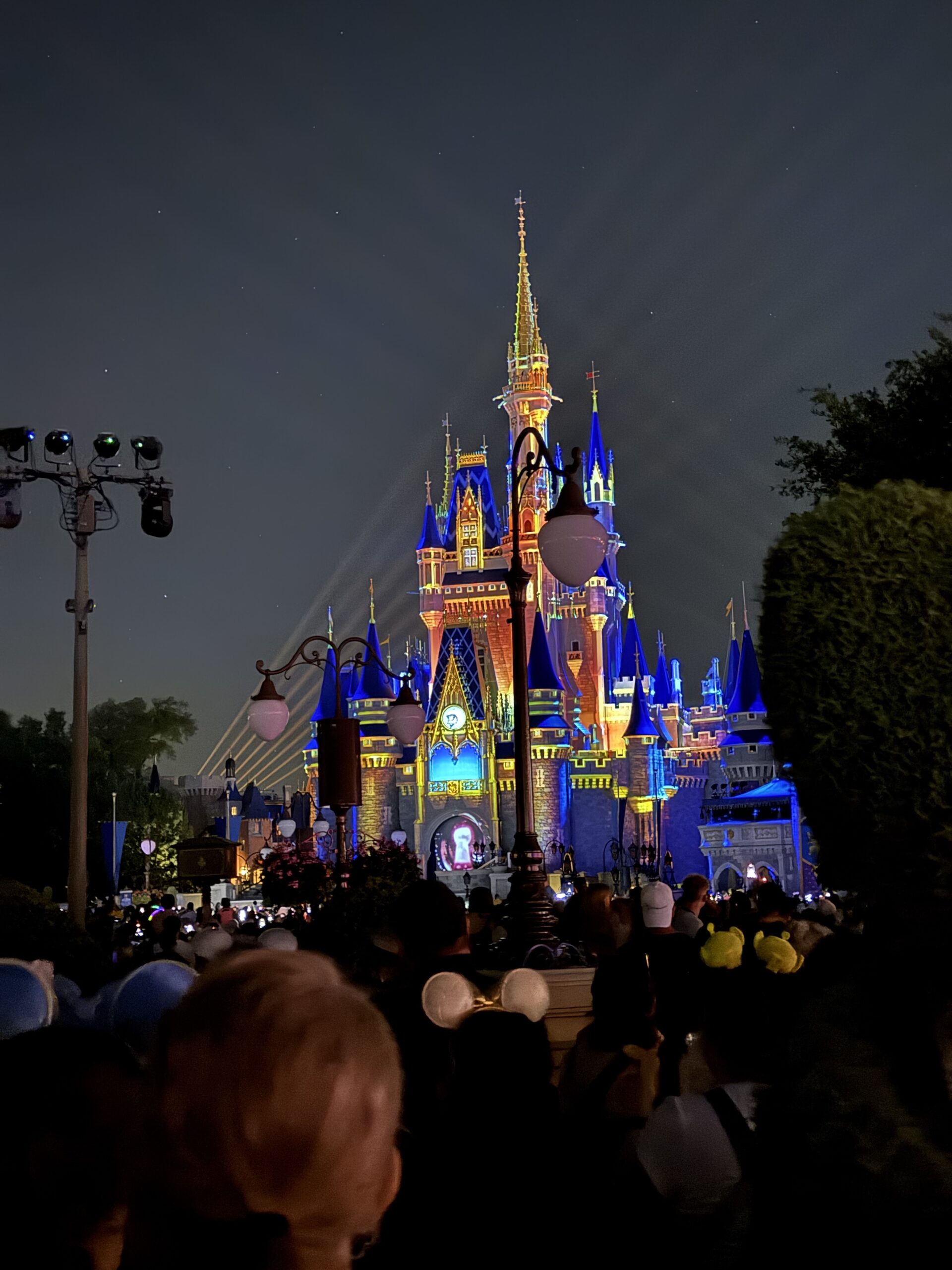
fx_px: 1760
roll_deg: +0.7
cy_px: 635
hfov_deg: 30.3
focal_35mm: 48
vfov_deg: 39.7
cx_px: 476
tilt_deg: +7.6
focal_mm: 6.76
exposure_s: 1/5
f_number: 1.78
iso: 2000
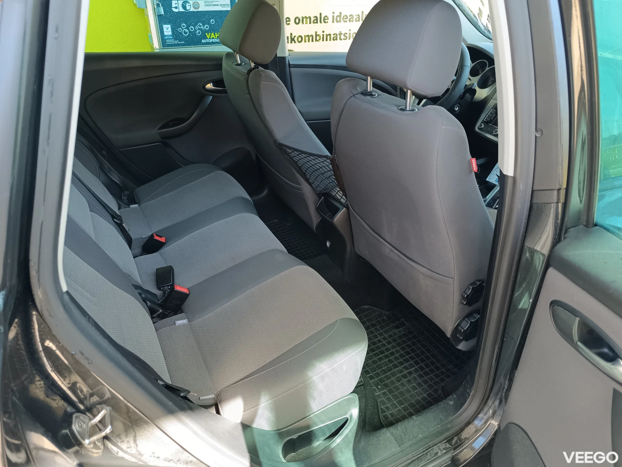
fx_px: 431
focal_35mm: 24
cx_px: 311
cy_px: 234
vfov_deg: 56.8
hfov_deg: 71.6
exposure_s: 1/100
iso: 692
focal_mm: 6.14
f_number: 1.65
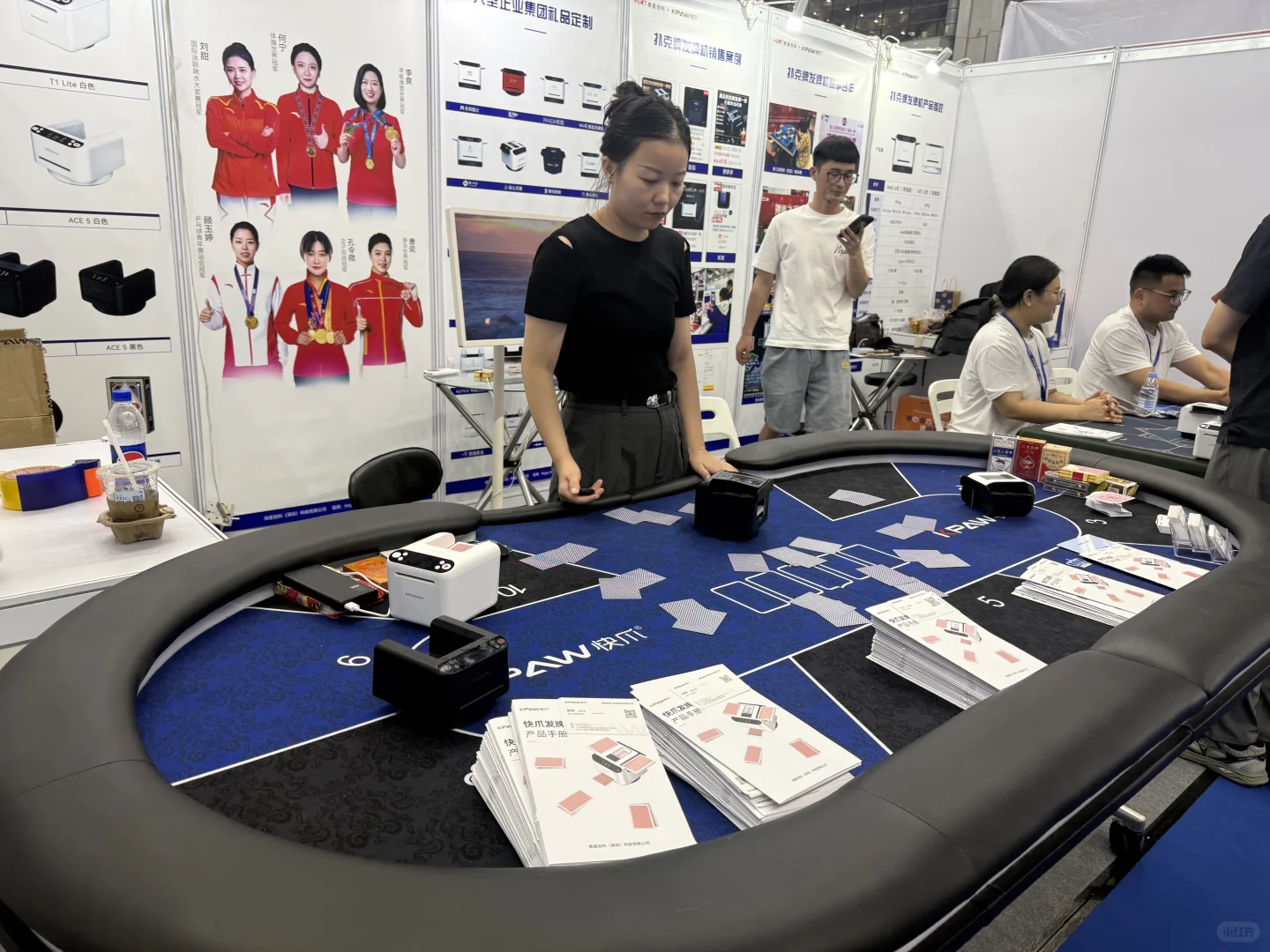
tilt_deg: -15.2
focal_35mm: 24
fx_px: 881
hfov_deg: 71.6
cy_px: 476
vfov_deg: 56.8
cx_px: 635
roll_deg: -3.4
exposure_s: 1/100
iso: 125
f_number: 1.78
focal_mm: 6.76
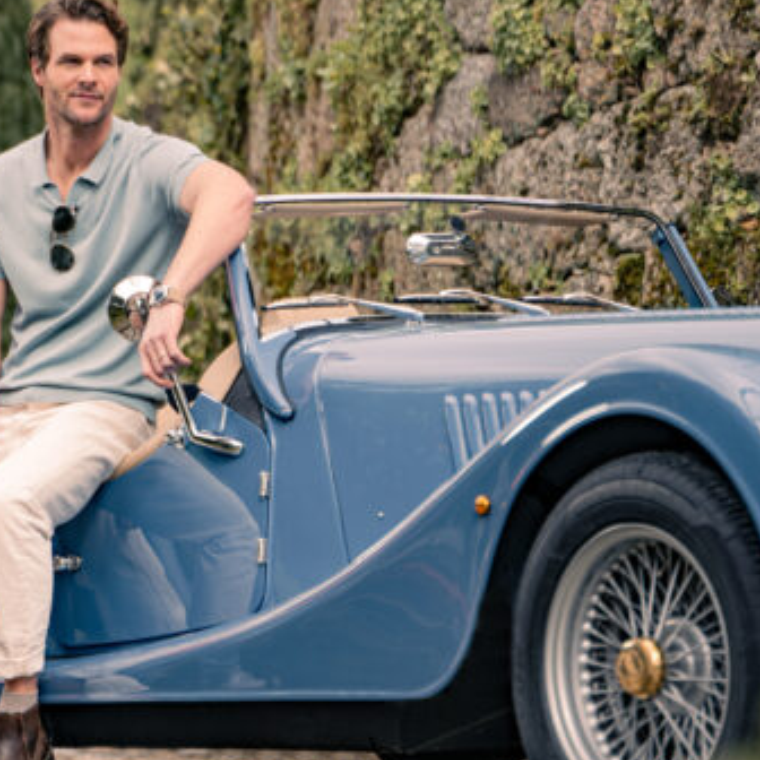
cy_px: 430
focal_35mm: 134
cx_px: 113
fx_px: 3328
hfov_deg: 12.9
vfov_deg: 13.0
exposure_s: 1/250
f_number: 2.8
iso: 64
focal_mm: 69
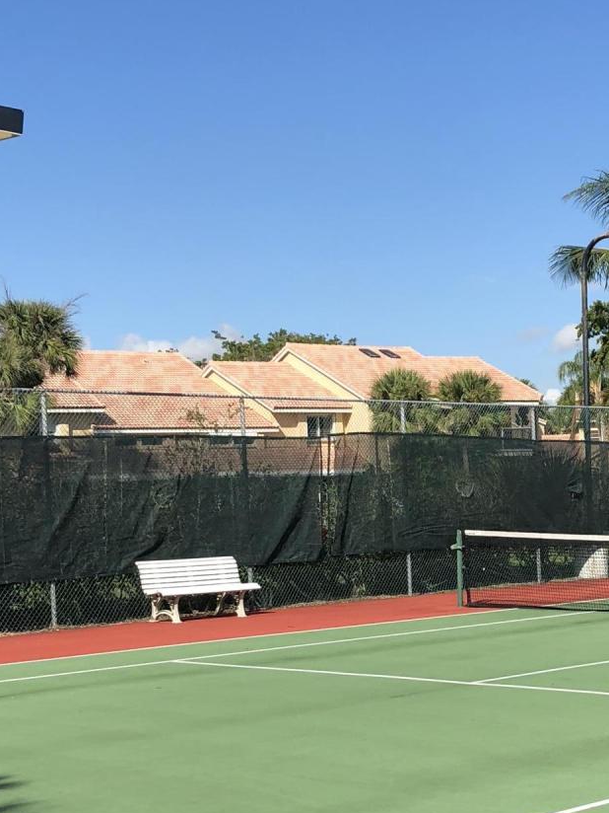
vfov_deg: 28.3
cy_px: 558
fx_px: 1595
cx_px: 546
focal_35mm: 68
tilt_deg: -2.4
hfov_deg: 21.2
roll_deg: +1.1
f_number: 1.8
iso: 20
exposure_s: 1/2088
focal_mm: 4
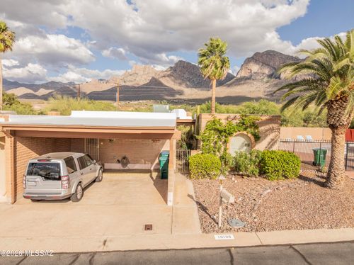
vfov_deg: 56.7
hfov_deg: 71.6
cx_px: 177
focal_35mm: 24
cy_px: 132
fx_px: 245
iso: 200
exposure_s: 1/50
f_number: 2.8
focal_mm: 12.29
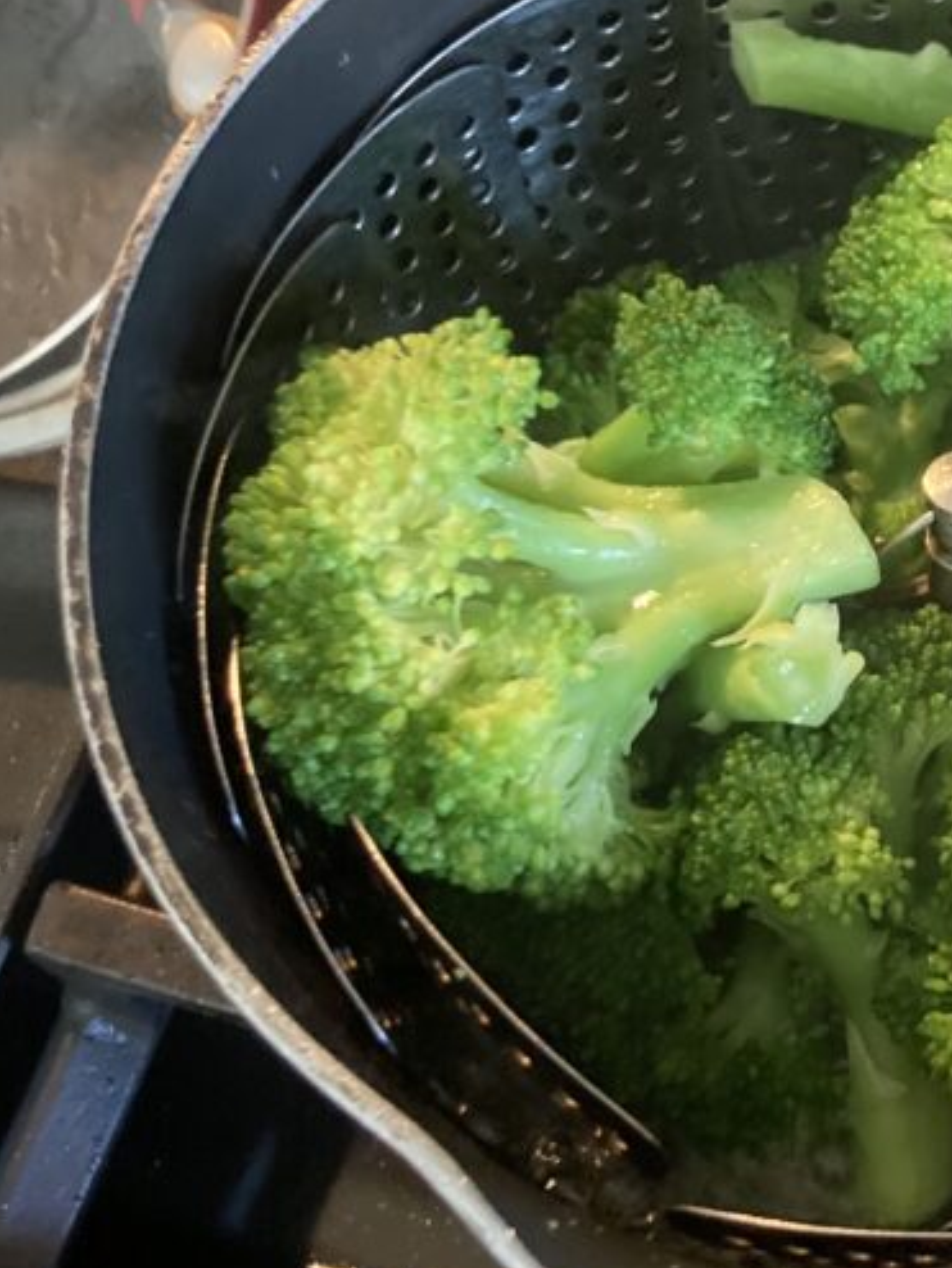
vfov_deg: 33.2
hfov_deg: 24.0
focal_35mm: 58
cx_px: 973
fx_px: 2125
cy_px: 649
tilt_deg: -66.8
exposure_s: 1/30
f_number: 1.8
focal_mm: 3.99
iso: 500
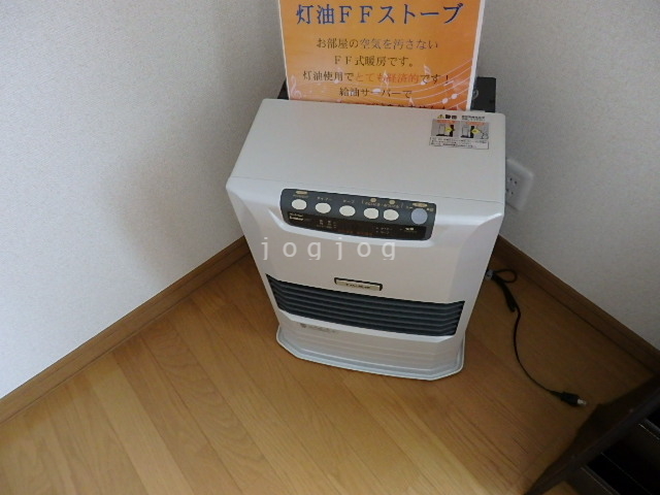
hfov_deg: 69.4
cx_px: 330
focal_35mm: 25
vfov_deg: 54.9
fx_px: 477
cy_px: 248
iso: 800
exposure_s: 1/25
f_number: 3
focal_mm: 4.5
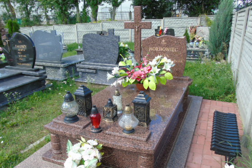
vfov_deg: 43.5
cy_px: 98
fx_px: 210
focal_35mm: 30
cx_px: 129
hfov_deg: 61.9
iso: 80
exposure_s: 1/200
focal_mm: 4.4
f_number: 3.4
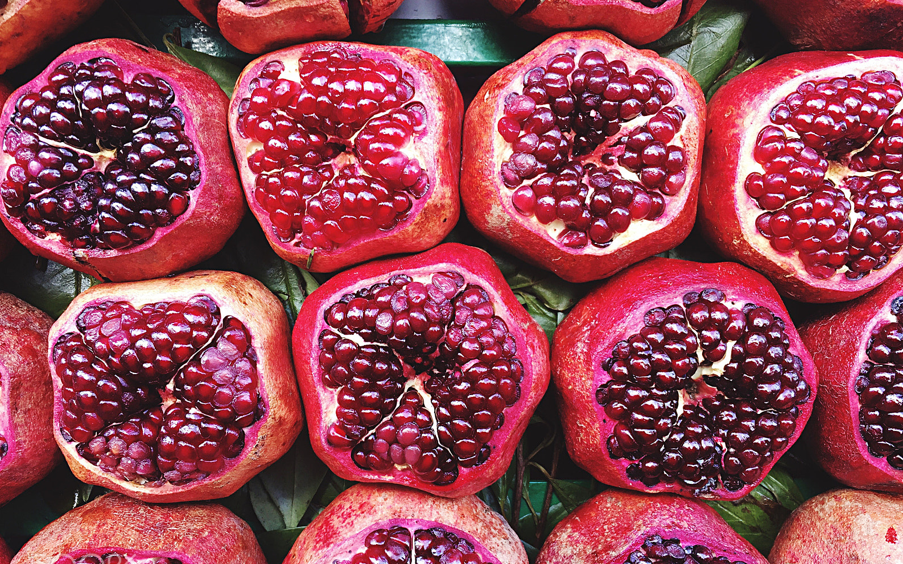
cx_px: 450
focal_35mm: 31
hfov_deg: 61.2
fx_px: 763
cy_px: 300
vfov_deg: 40.6
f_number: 2.2
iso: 40
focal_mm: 4.15
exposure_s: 1/50
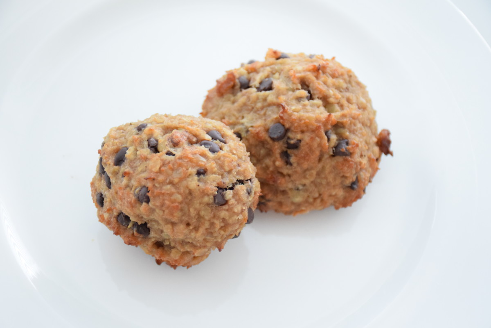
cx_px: 246
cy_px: 164
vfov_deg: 16.3
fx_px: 1146
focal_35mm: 84
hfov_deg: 24.2
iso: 4000
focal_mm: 56
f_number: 4.8
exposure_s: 1/160
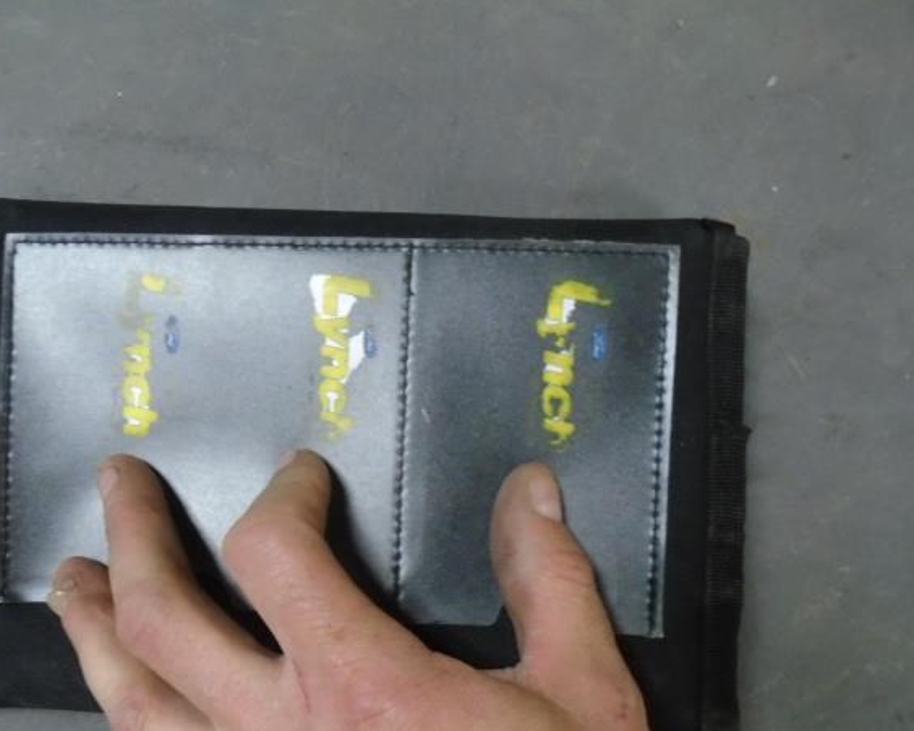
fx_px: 974
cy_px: 483
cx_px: 318
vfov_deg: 40.7
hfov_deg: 49.6
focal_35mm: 36
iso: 400
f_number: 3.2
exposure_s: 1/30
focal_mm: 4.6
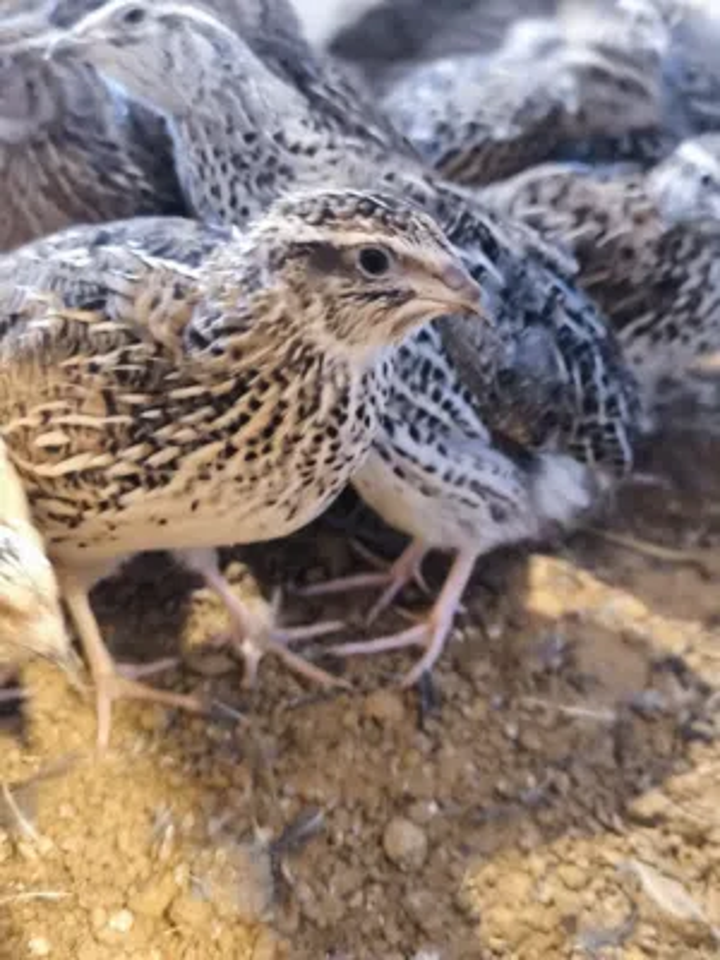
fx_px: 971
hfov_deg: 40.7
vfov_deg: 52.6
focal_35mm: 35
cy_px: 480
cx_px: 360
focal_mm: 6.92
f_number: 1.9
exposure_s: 1/25
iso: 1000
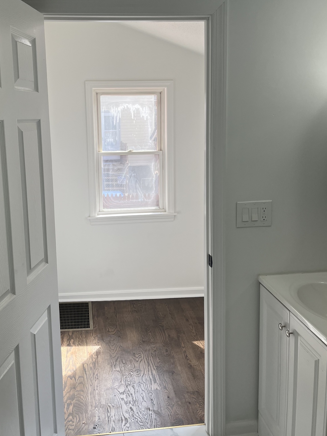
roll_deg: +1.2
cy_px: 179
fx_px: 428
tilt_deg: -7.5
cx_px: 140
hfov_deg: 41.7
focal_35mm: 34
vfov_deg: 53.7
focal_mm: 5.1
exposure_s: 1/340
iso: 50
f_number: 1.6
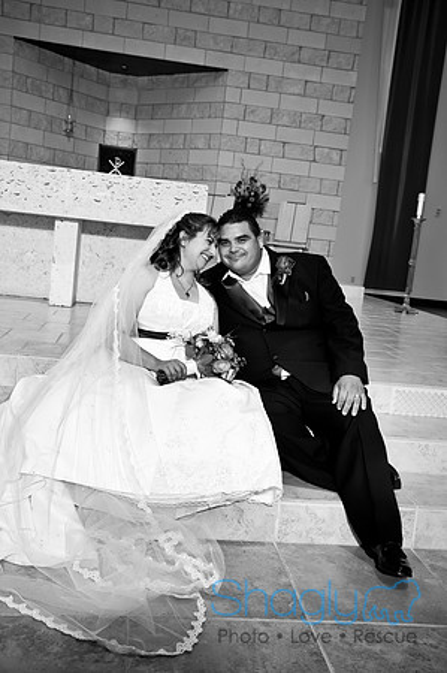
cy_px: 336
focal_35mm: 39
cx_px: 224
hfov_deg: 34.1
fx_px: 728
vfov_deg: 49.6
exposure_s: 1/50
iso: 200
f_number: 6.3
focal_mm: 26
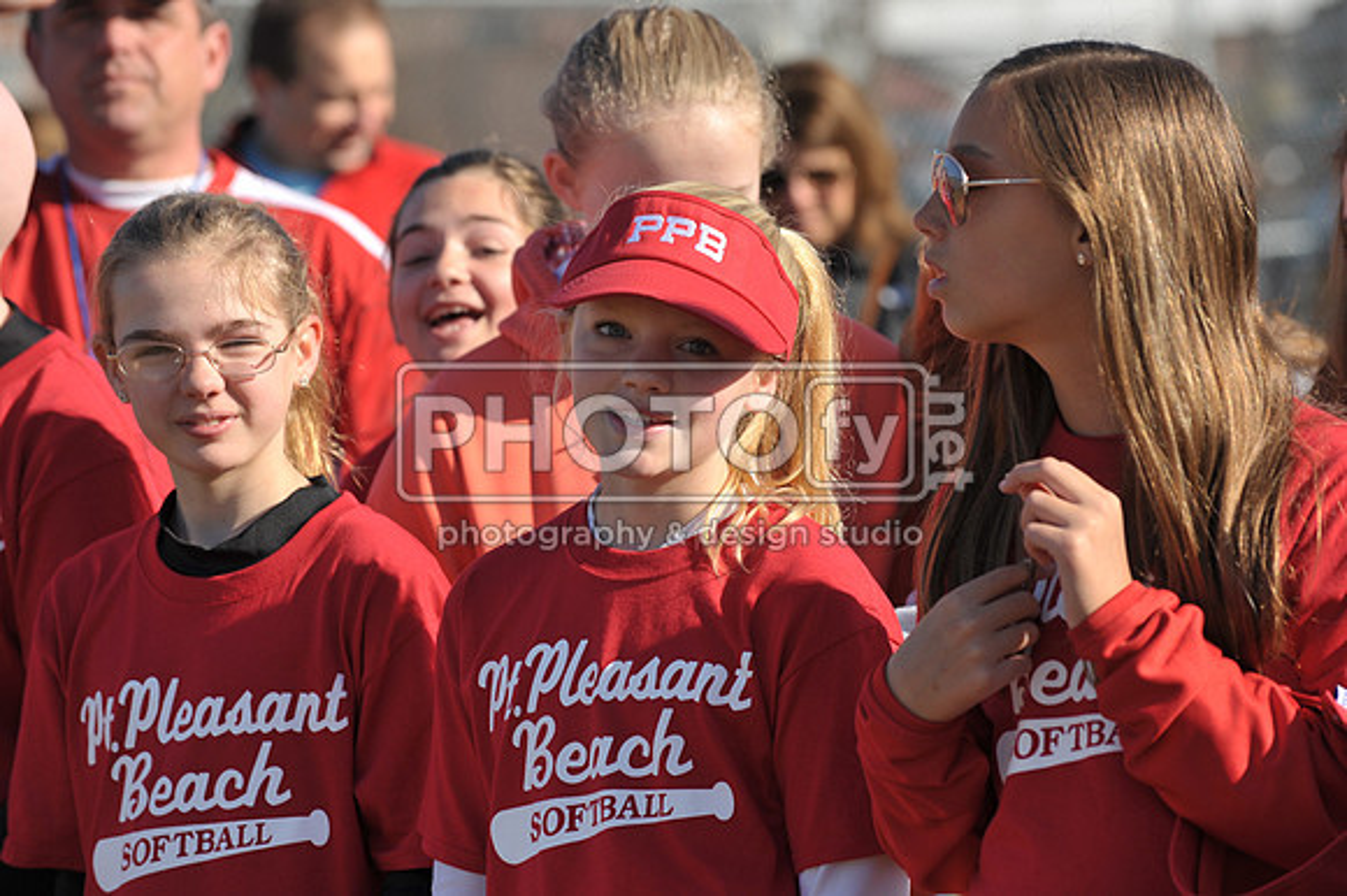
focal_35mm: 200
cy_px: 448
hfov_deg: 10.3
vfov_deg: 6.9
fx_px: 7479
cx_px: 674
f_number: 7.1
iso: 400
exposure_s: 1/1250
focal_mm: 200
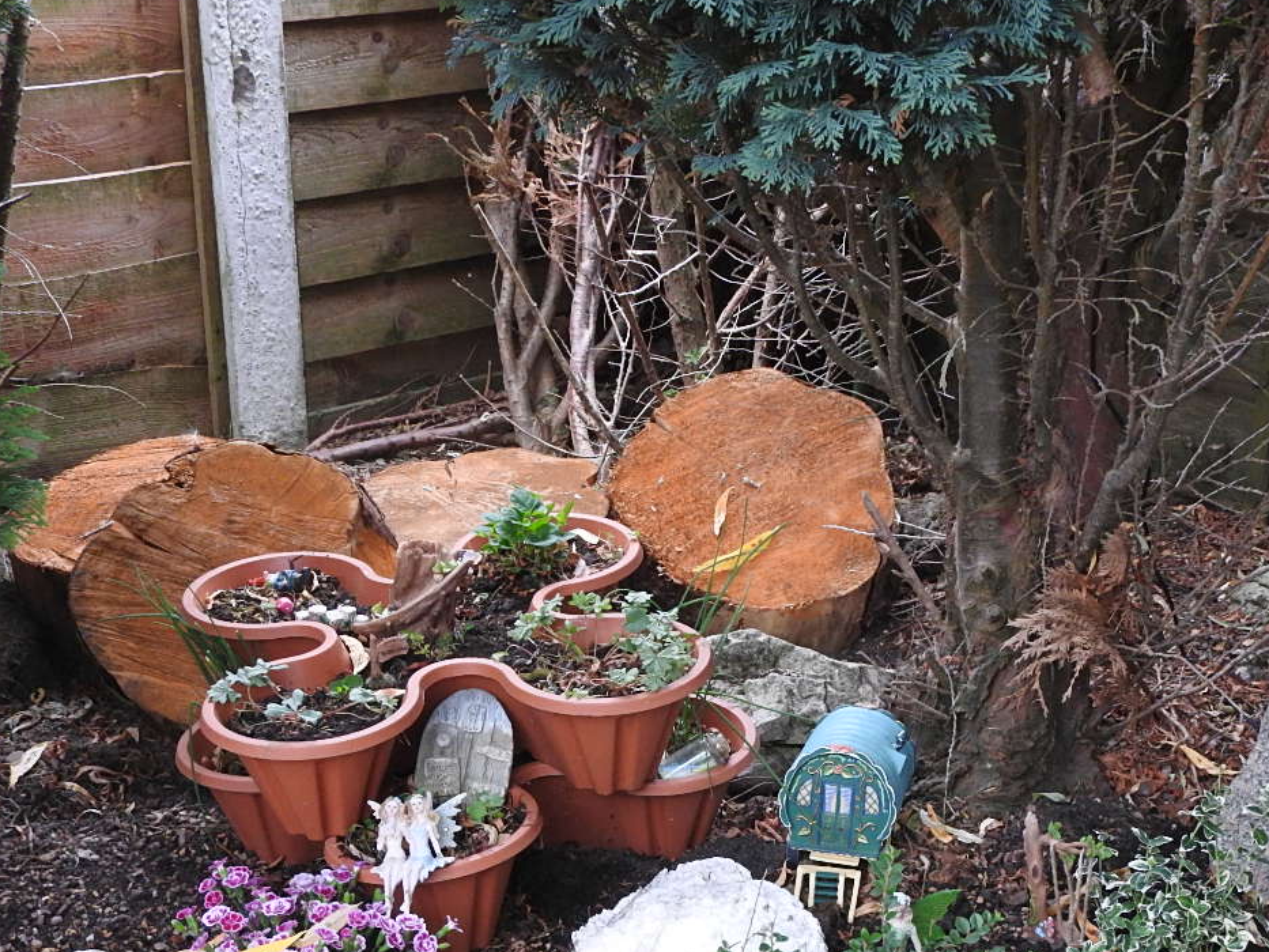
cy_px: 741
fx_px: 2200
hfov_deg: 32.2
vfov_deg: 24.1
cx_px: 684
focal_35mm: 60
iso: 250
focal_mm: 6.3
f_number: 3.8
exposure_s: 1/30
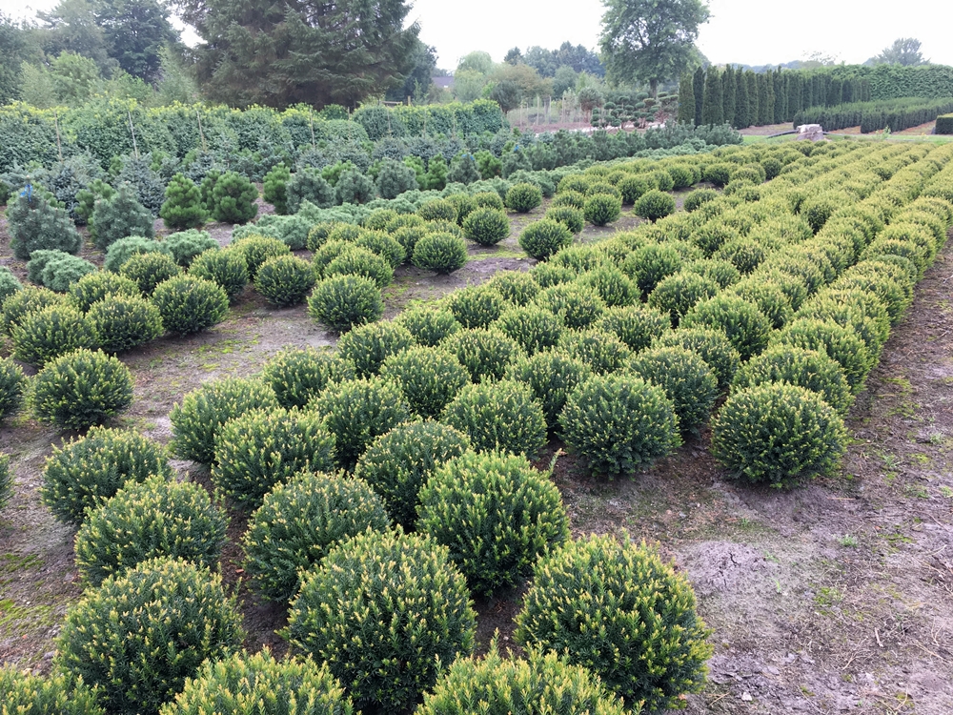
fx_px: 798
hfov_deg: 61.7
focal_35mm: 29
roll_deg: -0.1
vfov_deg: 48.2
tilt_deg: -17.4
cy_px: 358
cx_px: 476
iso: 25
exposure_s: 1/107
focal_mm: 4.15
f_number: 2.2
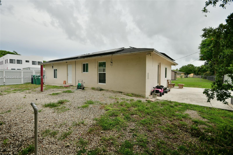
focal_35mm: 16
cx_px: 116
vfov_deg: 72.0
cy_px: 78
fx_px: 107
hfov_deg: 95.0
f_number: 5.6
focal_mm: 11
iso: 100
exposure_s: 1/125
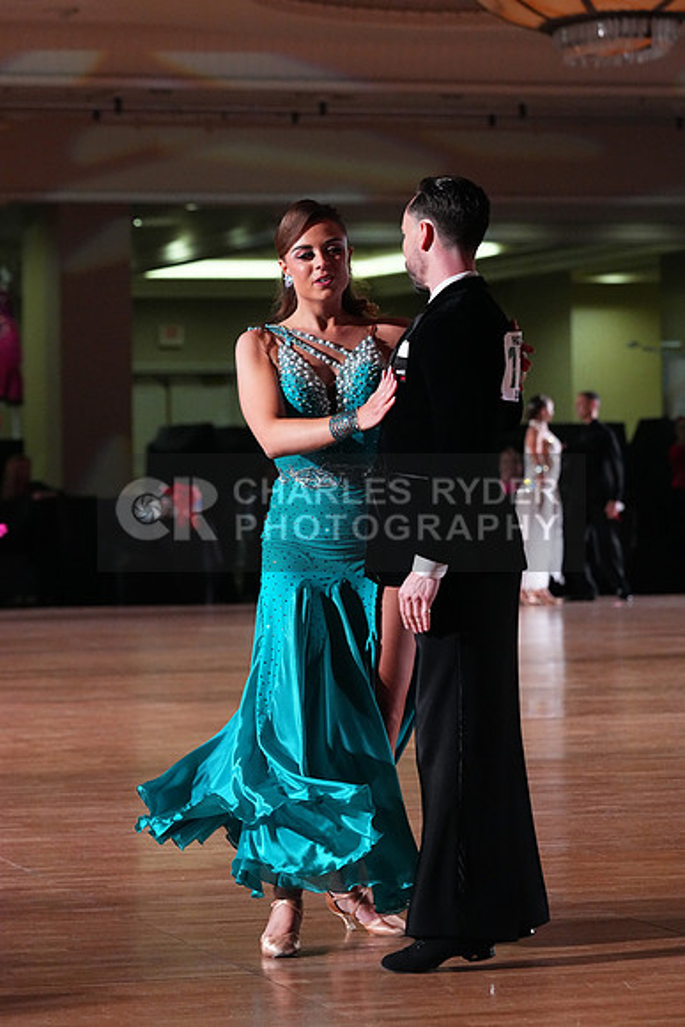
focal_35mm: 131
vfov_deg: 15.6
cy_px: 514
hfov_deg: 10.5
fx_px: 3736
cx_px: 342
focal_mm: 131
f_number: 5
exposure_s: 1/400
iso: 8000
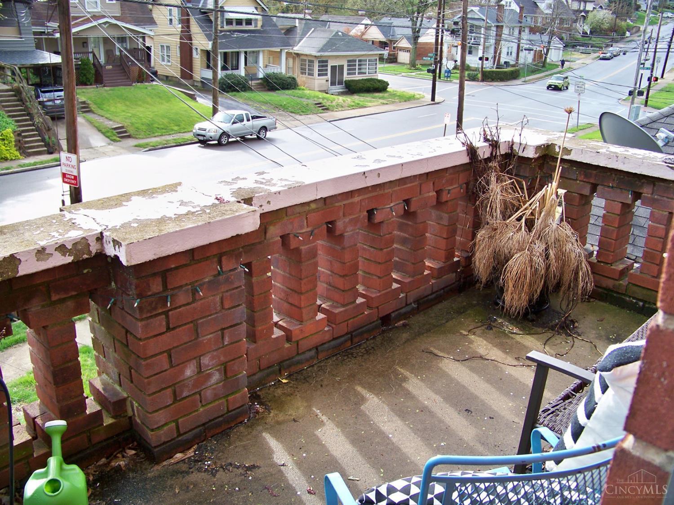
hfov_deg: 55.4
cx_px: 337
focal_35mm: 33
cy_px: 252
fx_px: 642
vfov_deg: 42.9
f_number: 2.8
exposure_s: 1/160
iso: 80
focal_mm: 5.85
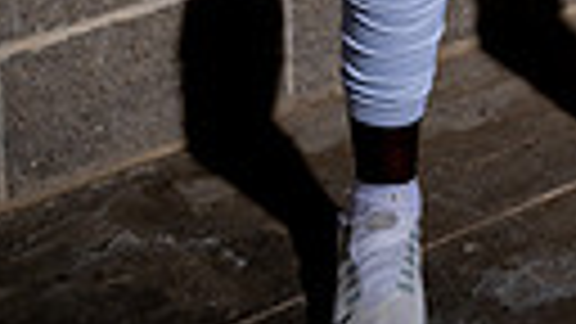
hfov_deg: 15.0
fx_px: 2138
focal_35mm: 140
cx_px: 603
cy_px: -558
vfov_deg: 7.8
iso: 100
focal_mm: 38
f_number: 8
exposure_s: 1/250
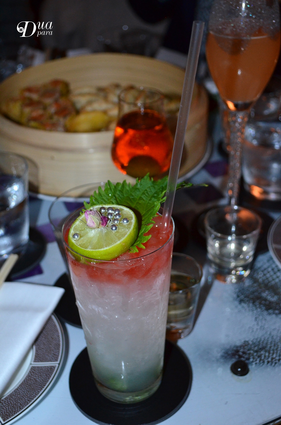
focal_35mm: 48
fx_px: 564
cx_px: 140
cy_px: 212
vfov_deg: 41.2
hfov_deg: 28.0
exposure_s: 1/60
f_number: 4.8
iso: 1800
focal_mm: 32
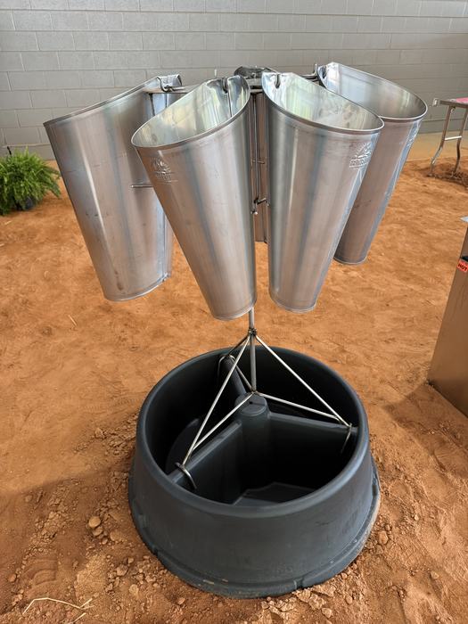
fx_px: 433
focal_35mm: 24
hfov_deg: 56.8
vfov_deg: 71.6
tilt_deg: -31.3
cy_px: 312
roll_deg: +0.1
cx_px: 234
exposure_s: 1/116
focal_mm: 6.76
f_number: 1.78
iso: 200
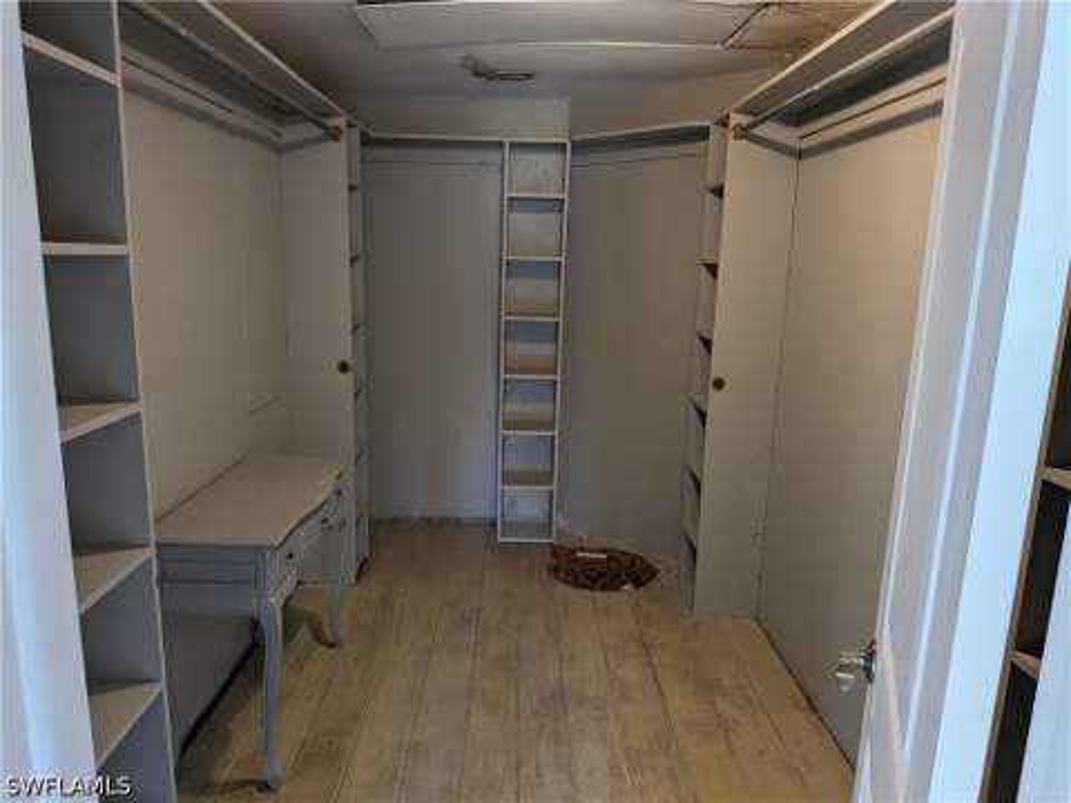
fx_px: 743
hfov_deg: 71.6
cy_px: 402
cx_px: 536
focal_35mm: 24
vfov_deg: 56.8
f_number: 1.7
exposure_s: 1/60
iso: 212
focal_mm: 4.53
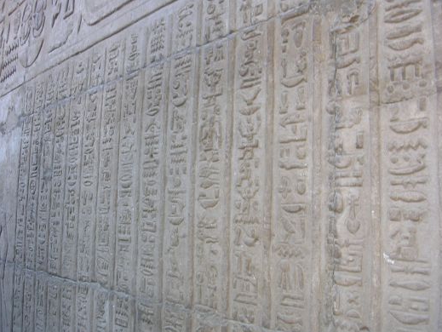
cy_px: 169
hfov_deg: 47.8
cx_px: 222
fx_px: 498
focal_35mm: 39
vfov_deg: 36.9
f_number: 2.8
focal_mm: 5.8
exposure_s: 1/30
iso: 50
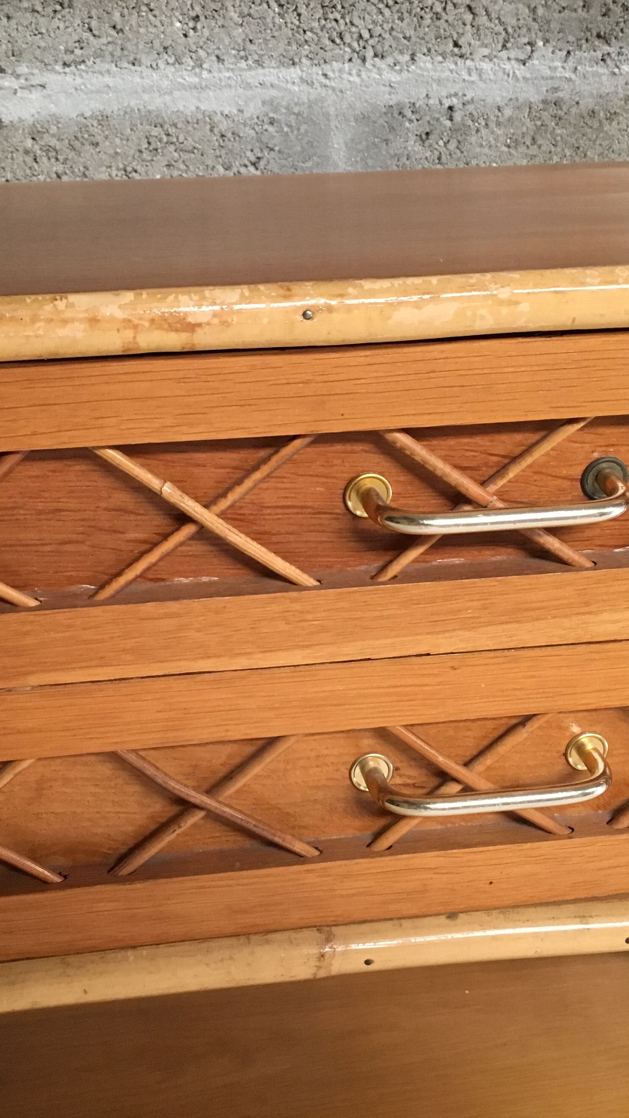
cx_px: 264
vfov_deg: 47.4
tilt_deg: -21.9
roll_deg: +1.8
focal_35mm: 43
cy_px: 551
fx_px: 1275
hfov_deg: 27.7
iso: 200
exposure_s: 1/25
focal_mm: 4.15
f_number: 2.2
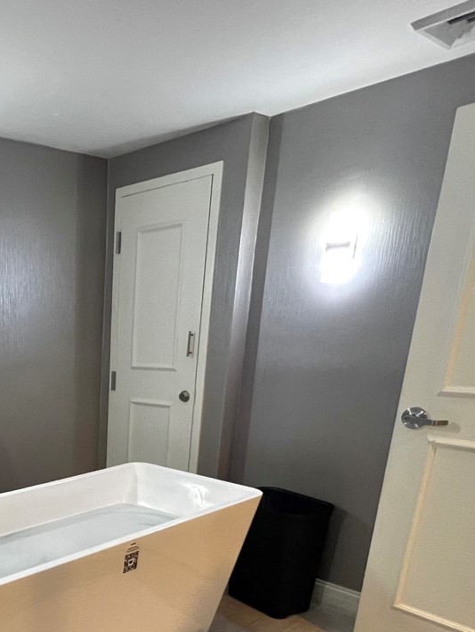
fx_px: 530
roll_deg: +0.8
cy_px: 516
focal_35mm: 29
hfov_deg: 42.0
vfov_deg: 56.6
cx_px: 3
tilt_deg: -19.8
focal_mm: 1.57
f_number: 1.8
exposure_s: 1/60
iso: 400
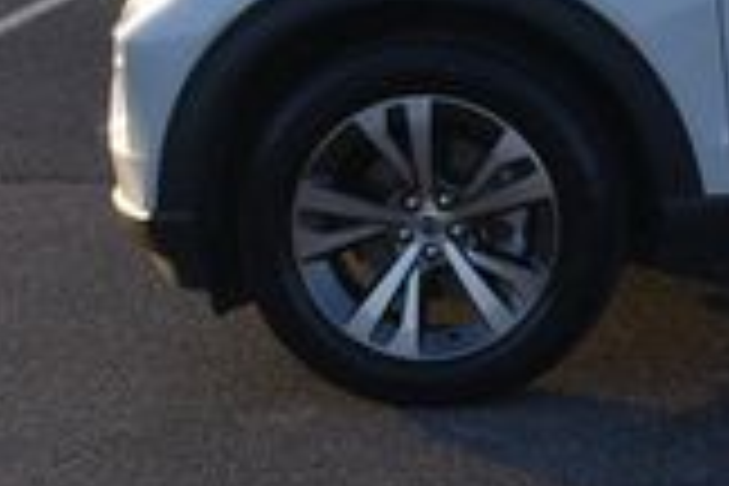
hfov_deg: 13.0
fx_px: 2875
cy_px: -299
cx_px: 1318
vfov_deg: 9.3
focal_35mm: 142
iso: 200
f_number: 7.1
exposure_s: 1/250
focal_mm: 24
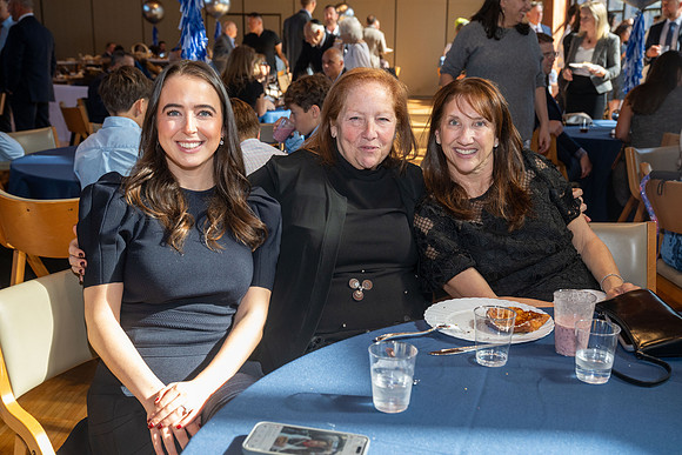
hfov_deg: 48.4
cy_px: 228
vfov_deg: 33.4
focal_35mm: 40
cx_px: 341
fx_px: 758
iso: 800
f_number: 5.6
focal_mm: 40
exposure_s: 1/160
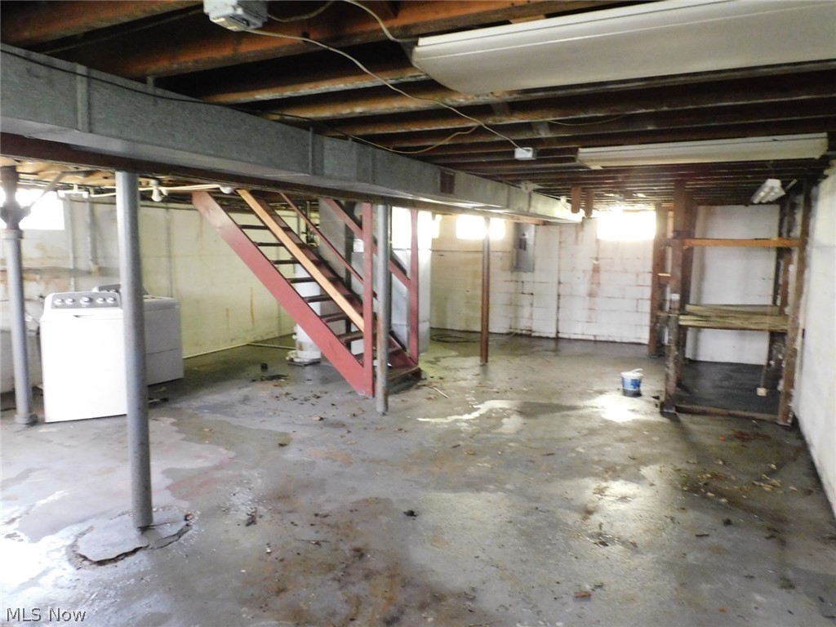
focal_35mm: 24
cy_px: 314
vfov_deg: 56.8
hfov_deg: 71.6
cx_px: 418
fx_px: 580
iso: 800
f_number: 3.3
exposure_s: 1/8
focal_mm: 4.3
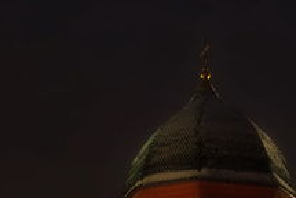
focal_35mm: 88
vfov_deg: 14.0
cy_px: 344
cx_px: 190
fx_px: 725
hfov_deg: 23.0
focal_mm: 24
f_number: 4
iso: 3200
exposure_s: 1/60
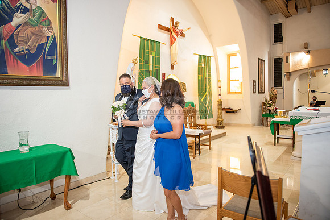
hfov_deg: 73.7
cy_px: 110
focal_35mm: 24
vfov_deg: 53.2
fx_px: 220
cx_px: 165
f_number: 2.8
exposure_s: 1/160
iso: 1000
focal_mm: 24
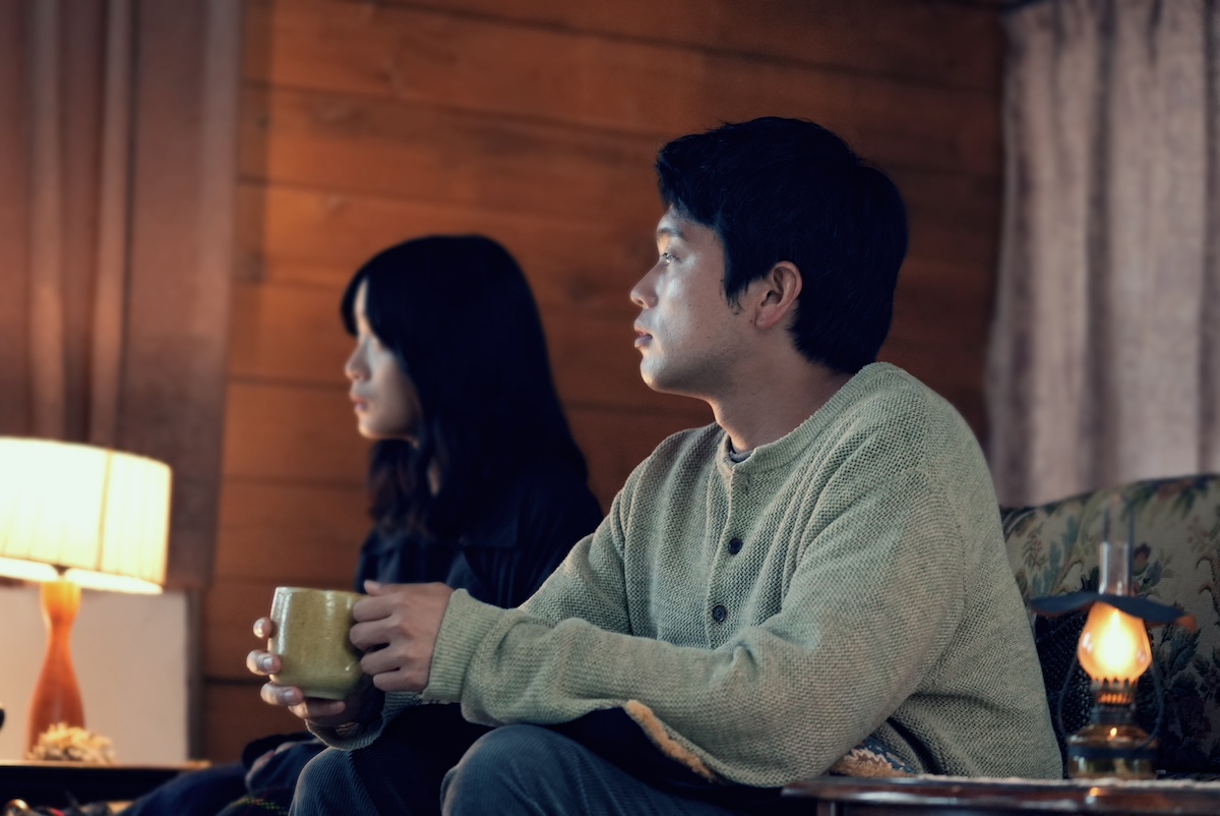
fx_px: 3357
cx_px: 610
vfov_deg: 13.8
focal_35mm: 99
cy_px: 408
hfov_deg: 20.6
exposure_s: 1/100
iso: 6400
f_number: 4
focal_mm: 99
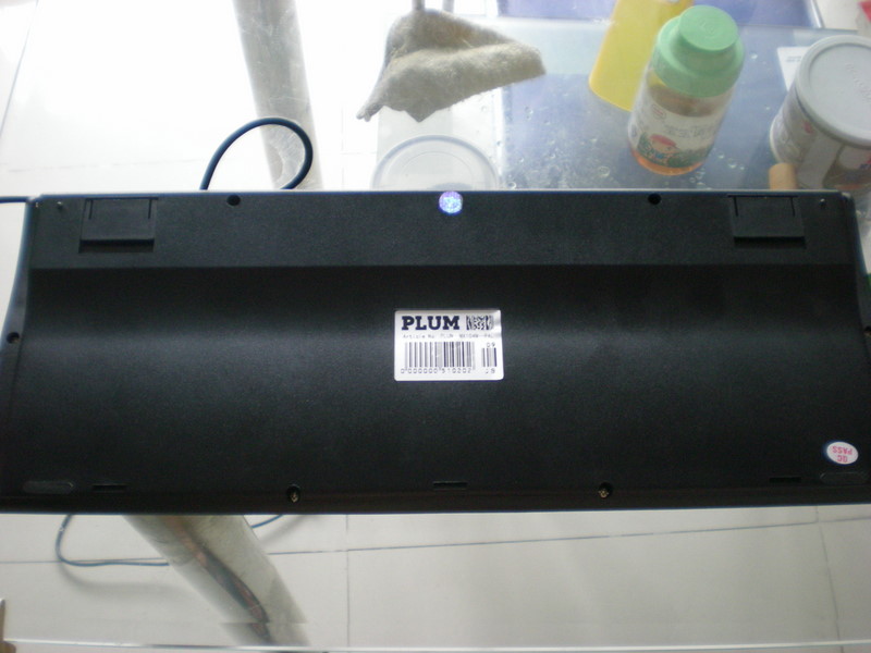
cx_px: 436
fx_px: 956
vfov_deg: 37.7
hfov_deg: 49.0
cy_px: 326
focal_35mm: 38
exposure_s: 1/39.6
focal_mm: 6.3
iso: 200
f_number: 3.1
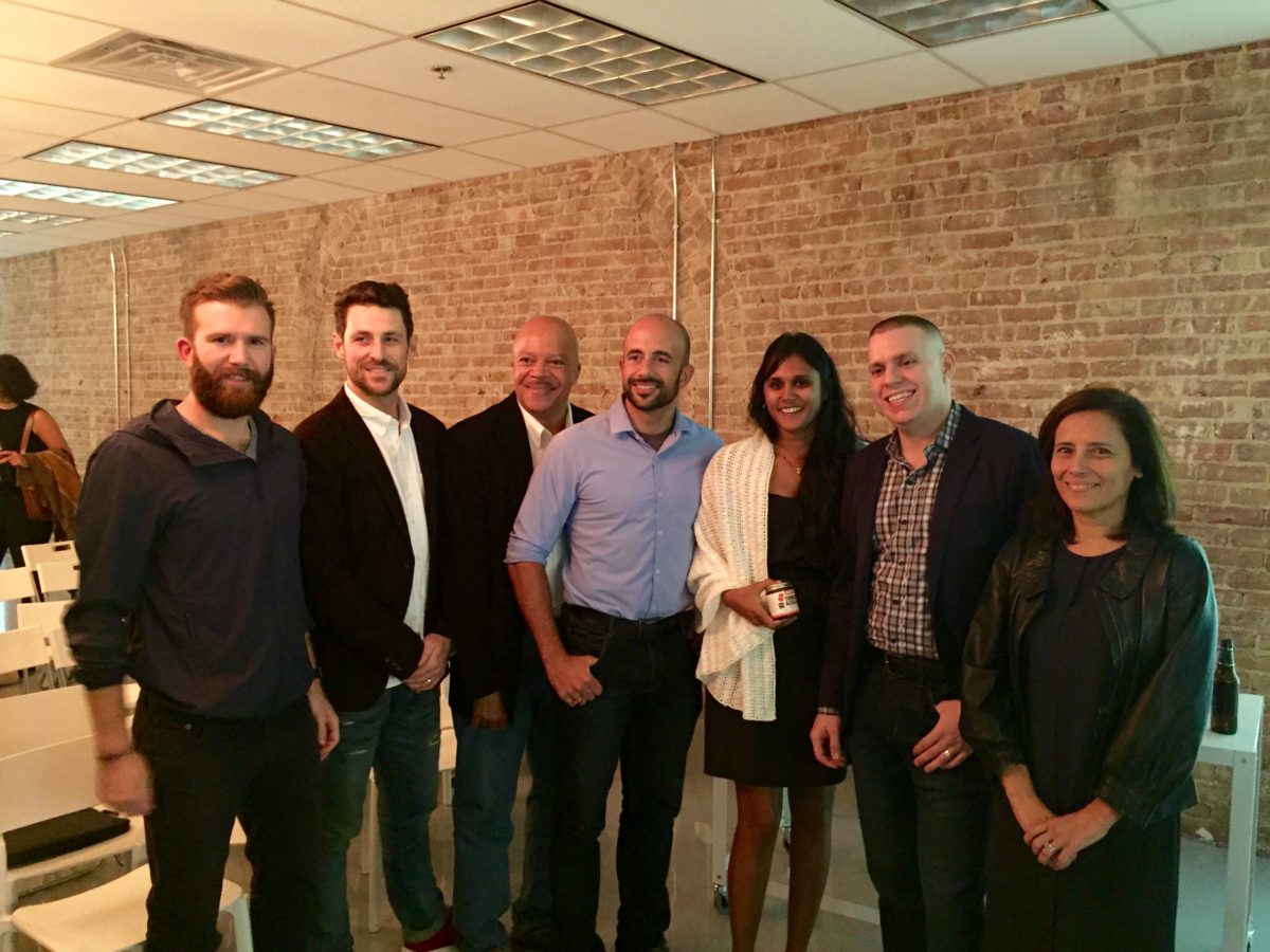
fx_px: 1064
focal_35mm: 29
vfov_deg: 48.2
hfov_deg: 61.7
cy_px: 476
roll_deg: -1.0
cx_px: 635
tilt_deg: -4.9
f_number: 2.2
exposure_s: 1/15
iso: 640
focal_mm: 4.15
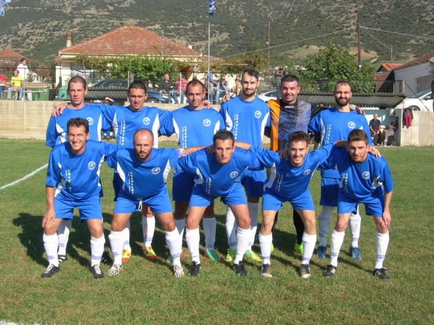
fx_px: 639
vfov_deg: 28.6
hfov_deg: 37.5
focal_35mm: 51
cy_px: 162
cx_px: 217
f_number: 5.4
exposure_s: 1/347
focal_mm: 10.6
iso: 50
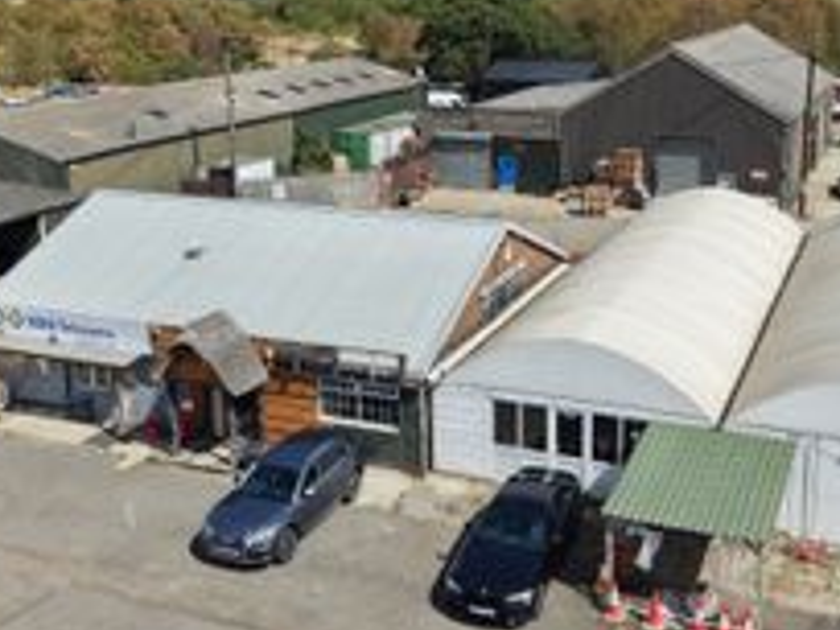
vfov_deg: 30.7
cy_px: 222
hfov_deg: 40.3
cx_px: 498
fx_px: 1141
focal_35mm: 47
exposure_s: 1/6400
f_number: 1.8
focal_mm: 8.67
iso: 260
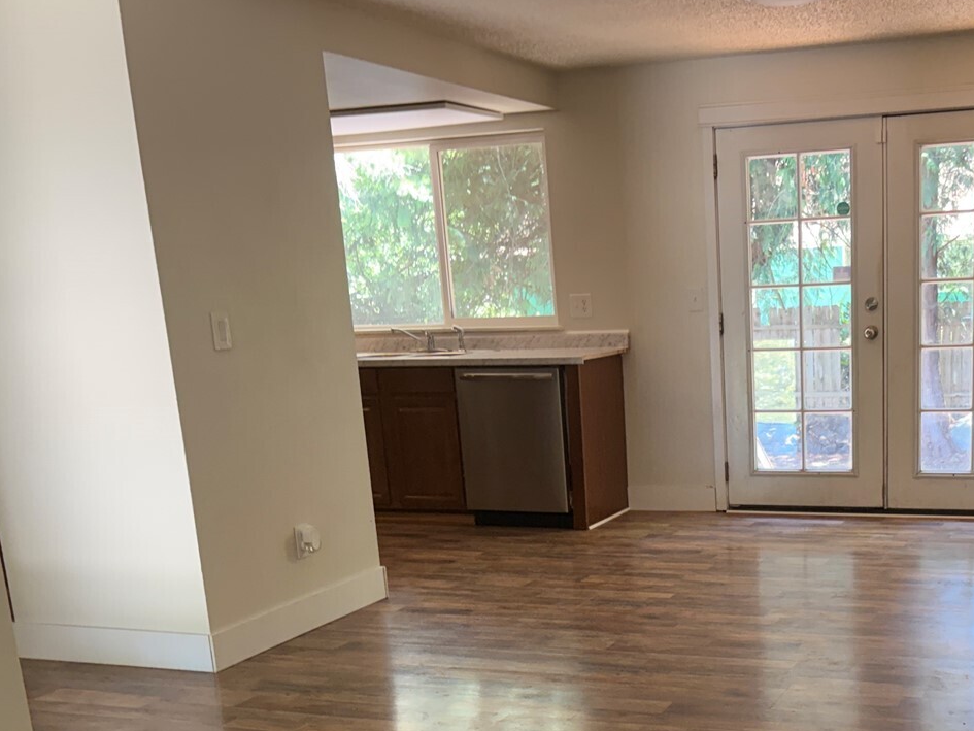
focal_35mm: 44
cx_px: 721
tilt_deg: -14.0
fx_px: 1238
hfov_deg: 41.8
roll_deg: +1.8
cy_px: 580
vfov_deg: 32.0
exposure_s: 1/60
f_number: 1.6
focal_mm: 5.96
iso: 200
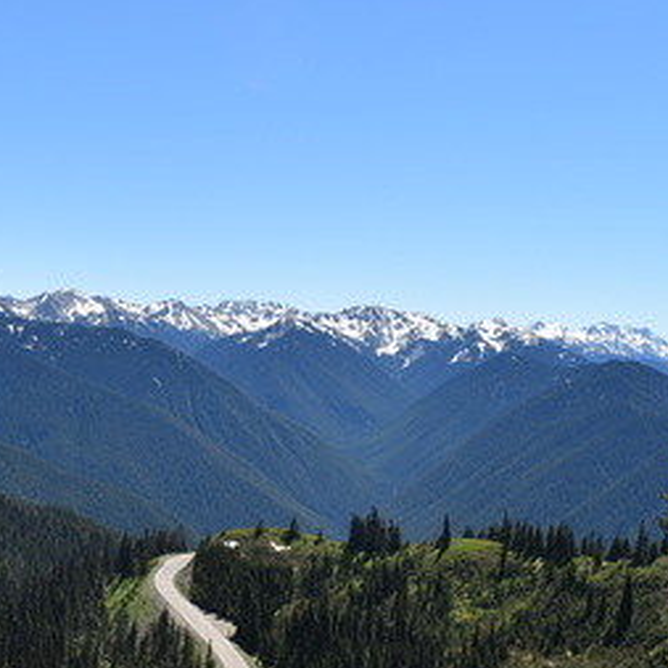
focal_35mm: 62
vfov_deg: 27.7
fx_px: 1354
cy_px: 360
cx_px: 172
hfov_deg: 27.4
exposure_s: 1/200
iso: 100
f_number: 10
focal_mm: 22
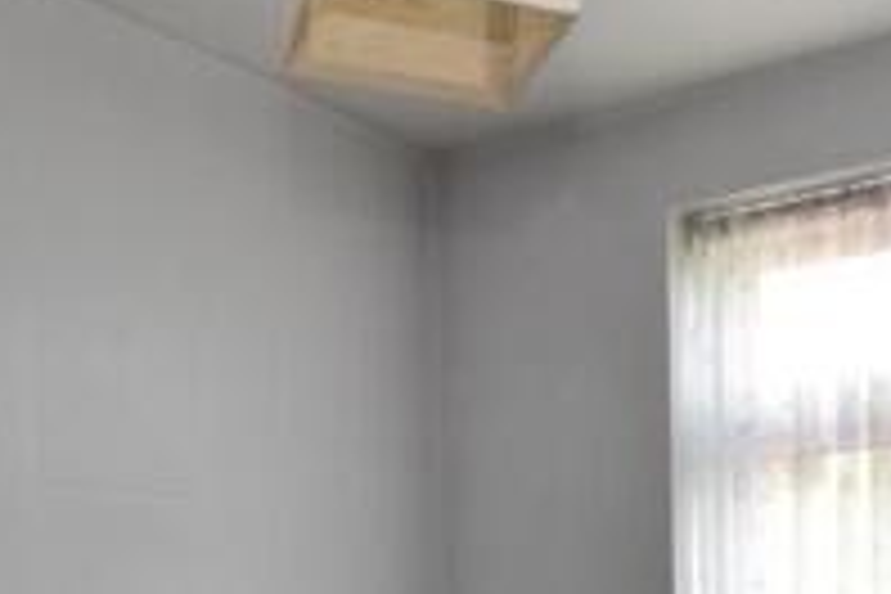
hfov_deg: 35.2
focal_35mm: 55
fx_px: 1353
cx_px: 727
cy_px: 736
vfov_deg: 22.6
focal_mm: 11
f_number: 5.6
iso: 800
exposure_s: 1/125
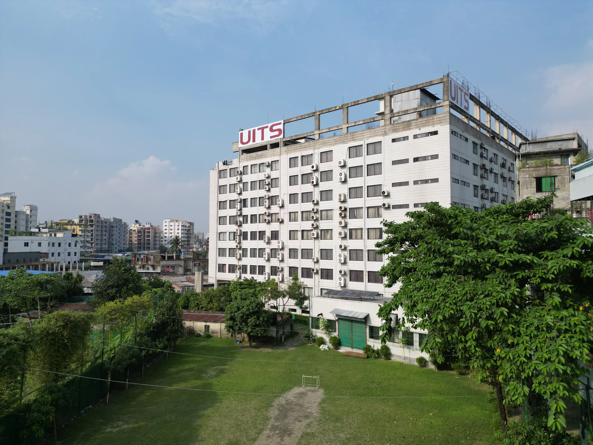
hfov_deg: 71.6
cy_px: 222
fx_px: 411
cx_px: 296
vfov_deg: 56.8
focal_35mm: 24
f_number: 1.7
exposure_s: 1/2500
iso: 100
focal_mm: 6.72
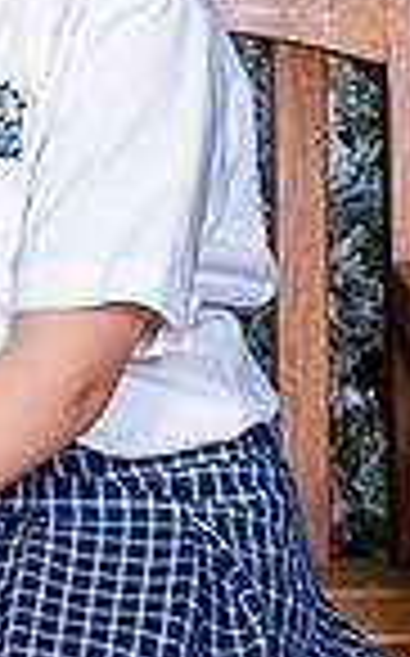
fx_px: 6162
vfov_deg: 6.1
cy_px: -32
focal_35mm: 344
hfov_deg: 3.7
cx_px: -617
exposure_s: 1/125
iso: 400
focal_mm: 85
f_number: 8
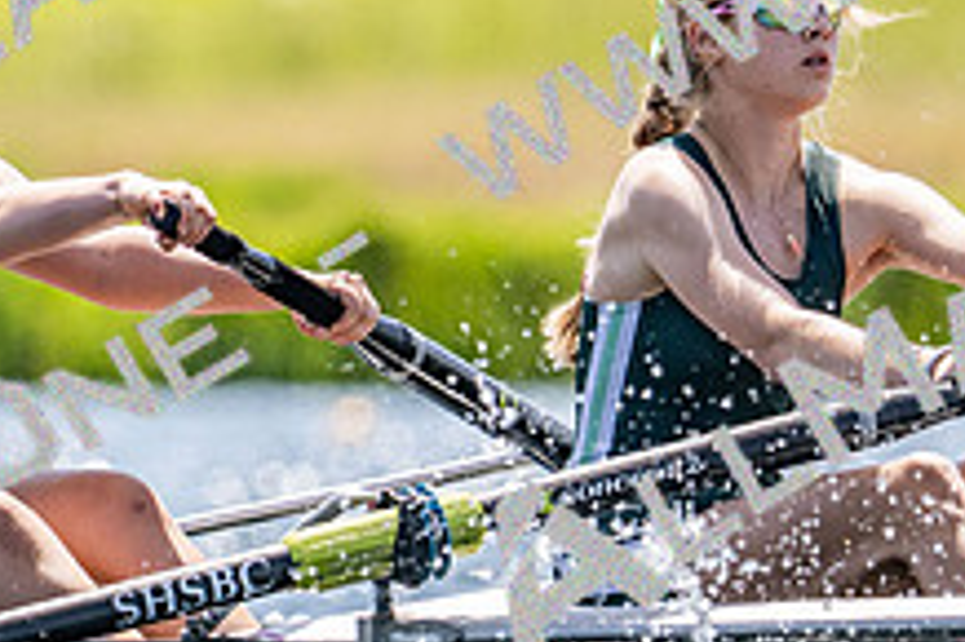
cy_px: 275
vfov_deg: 0.9
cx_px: 115
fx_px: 42695
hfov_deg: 1.3
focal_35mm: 1594
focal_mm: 400
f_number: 4.5
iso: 250
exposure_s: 1/2500
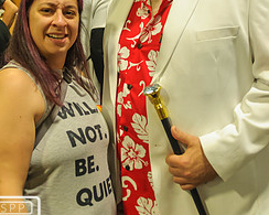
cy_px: 62
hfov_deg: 33.0
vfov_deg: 26.4
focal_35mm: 57
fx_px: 454
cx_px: 133
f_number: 3.5
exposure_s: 1/50
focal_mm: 22
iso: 800
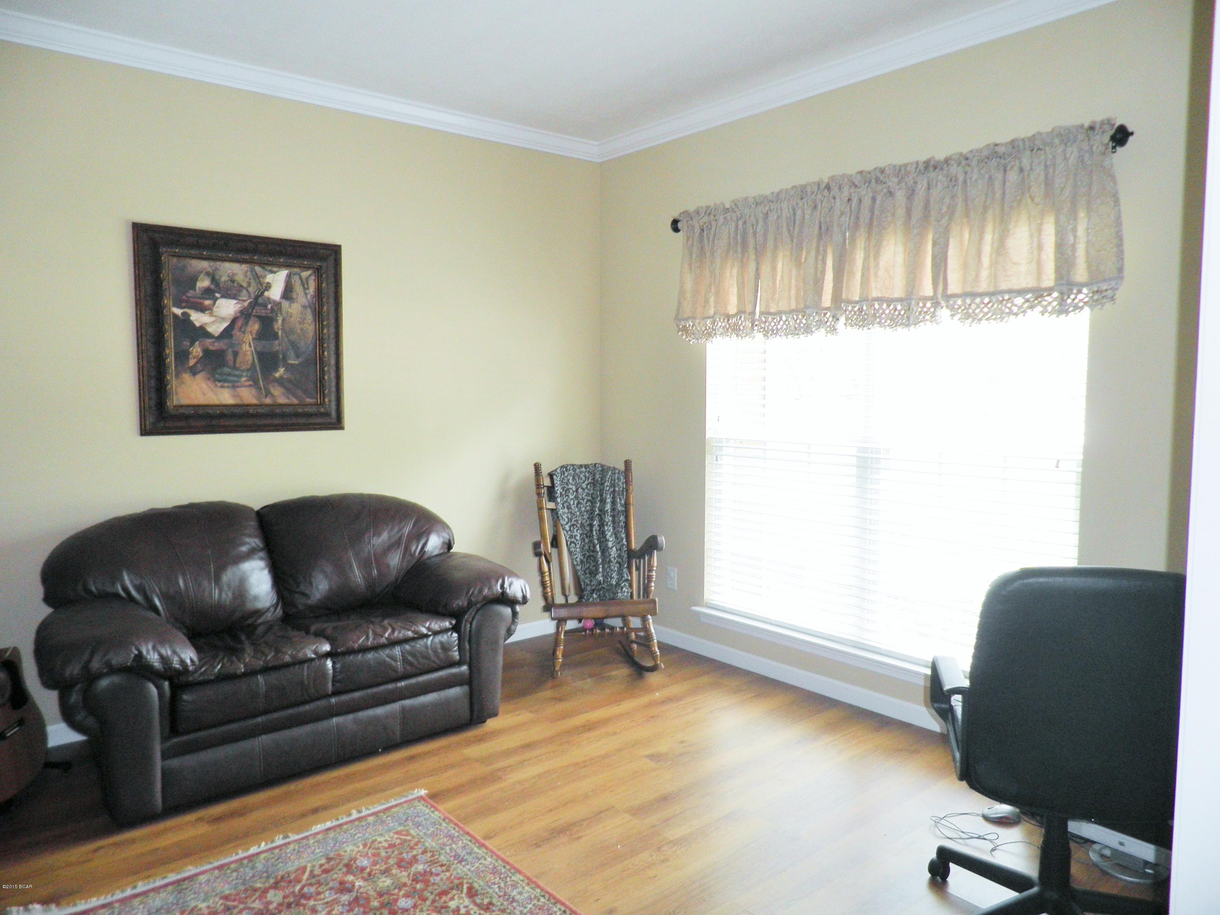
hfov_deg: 71.6
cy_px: 458
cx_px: 610
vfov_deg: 56.8
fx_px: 846
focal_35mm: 24
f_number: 3.3
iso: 100
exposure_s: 1/30
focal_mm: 4.3
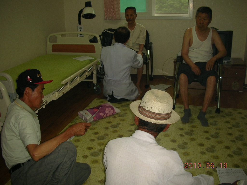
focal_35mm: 35
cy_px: 92
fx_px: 250
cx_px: 124
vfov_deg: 40.7
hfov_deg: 52.6
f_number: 3
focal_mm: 5.8
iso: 51
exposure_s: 1/60.1
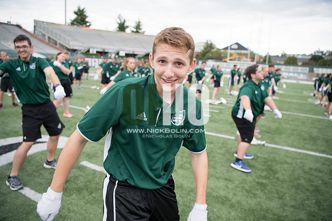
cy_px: 110
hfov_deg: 73.7
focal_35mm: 24
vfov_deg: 53.2
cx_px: 166
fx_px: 221
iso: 400
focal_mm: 24
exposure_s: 1/400
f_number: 2.8
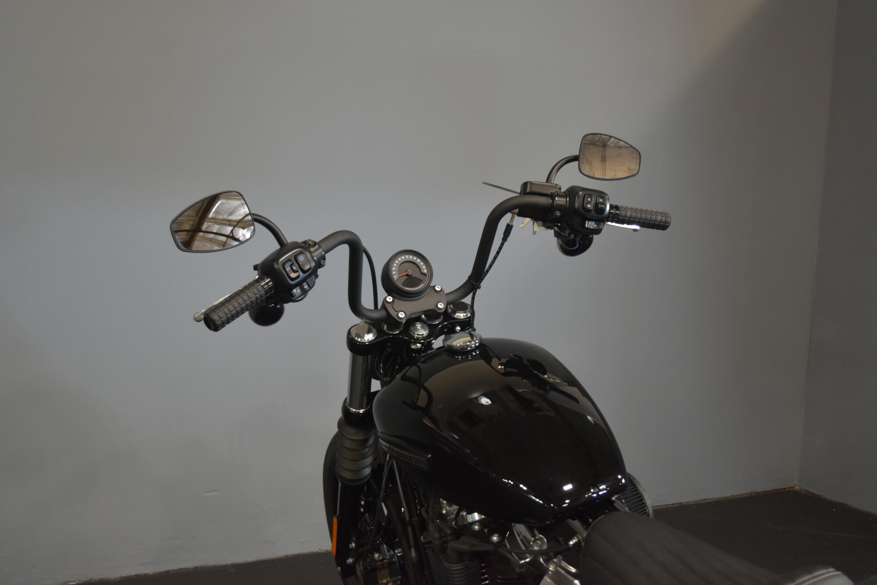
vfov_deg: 31.9
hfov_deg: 46.4
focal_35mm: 42
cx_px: 438
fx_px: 1023
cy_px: 292
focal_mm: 28
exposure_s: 1/30
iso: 1000
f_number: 4.5
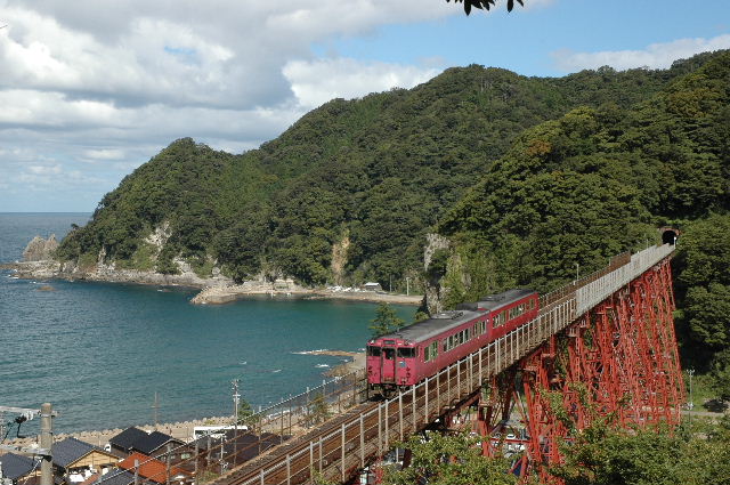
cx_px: 365
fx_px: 1063
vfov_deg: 25.7
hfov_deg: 37.9
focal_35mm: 52
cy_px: 242
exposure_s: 1/200
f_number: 13
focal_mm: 35
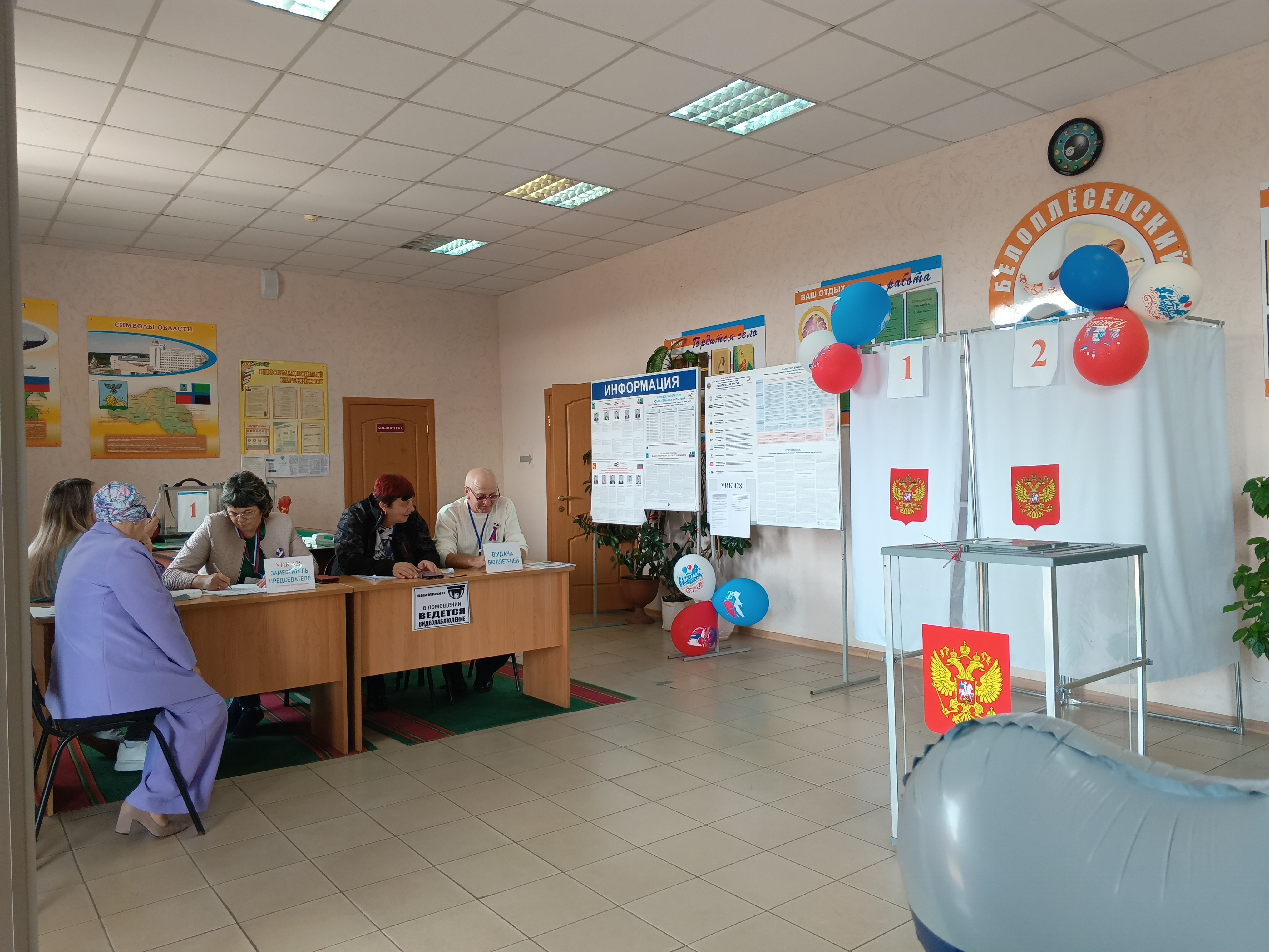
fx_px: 880
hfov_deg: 71.6
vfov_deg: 56.8
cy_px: 476
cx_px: 634
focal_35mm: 24
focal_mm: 4.09
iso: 119
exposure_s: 1/60
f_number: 1.6
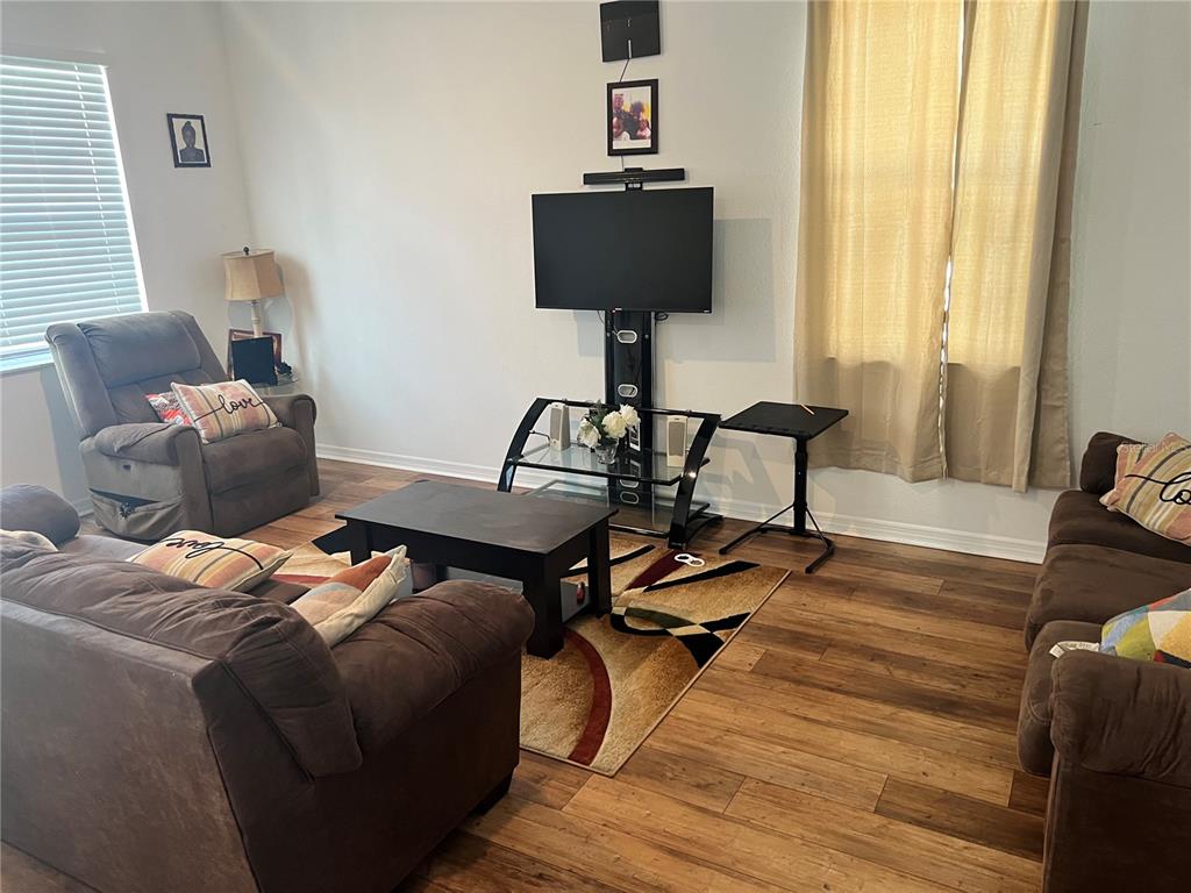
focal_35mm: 26
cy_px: 446
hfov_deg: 67.3
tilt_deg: -17.2
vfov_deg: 53.1
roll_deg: +1.5
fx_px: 895
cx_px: 596
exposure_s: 1/60
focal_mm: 5.7
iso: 125
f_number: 1.5
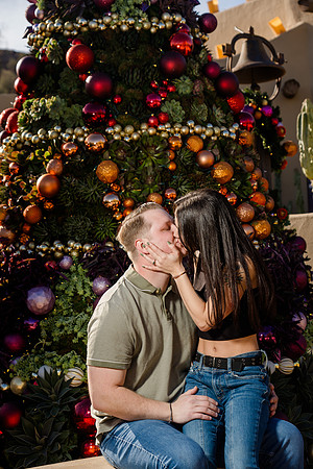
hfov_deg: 18.4
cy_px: 234
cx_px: 156
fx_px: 965
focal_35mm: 74
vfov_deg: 27.3
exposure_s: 1/250
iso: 50
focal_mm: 74
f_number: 5.6
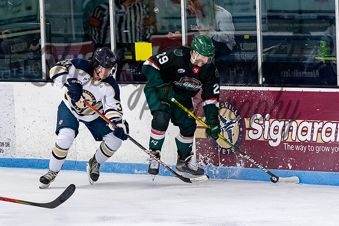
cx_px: 172
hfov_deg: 4.9
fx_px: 4000
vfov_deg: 3.2
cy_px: 90
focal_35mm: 425
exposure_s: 1/800
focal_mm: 170
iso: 2200
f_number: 3.5
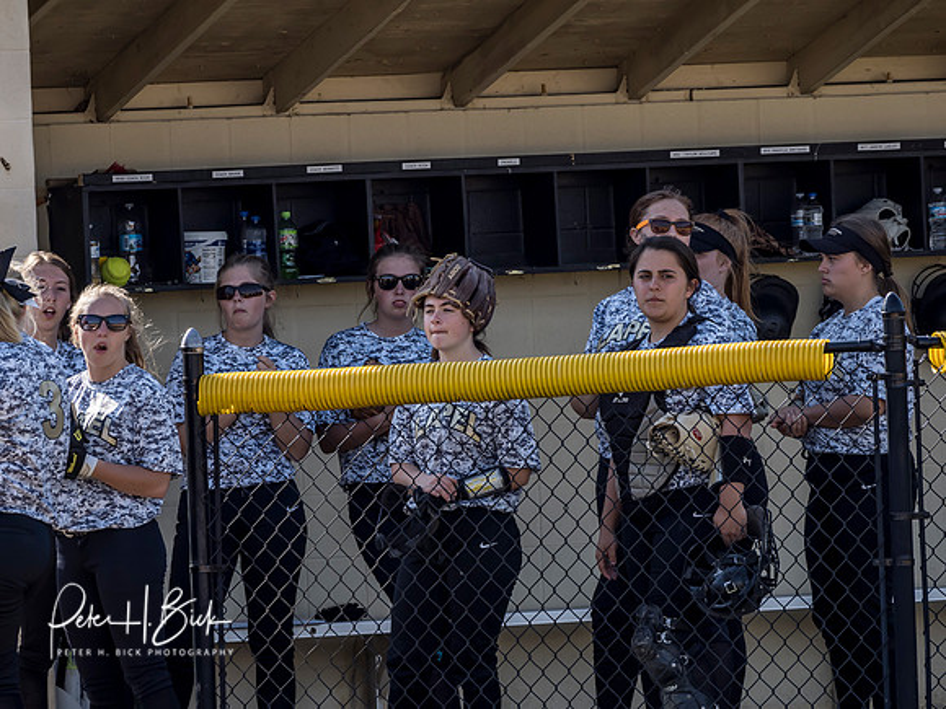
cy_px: 354
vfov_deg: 3.7
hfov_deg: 4.9
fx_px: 10959
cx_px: 473
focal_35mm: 401
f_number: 6.3
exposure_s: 1/640
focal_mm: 200
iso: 400
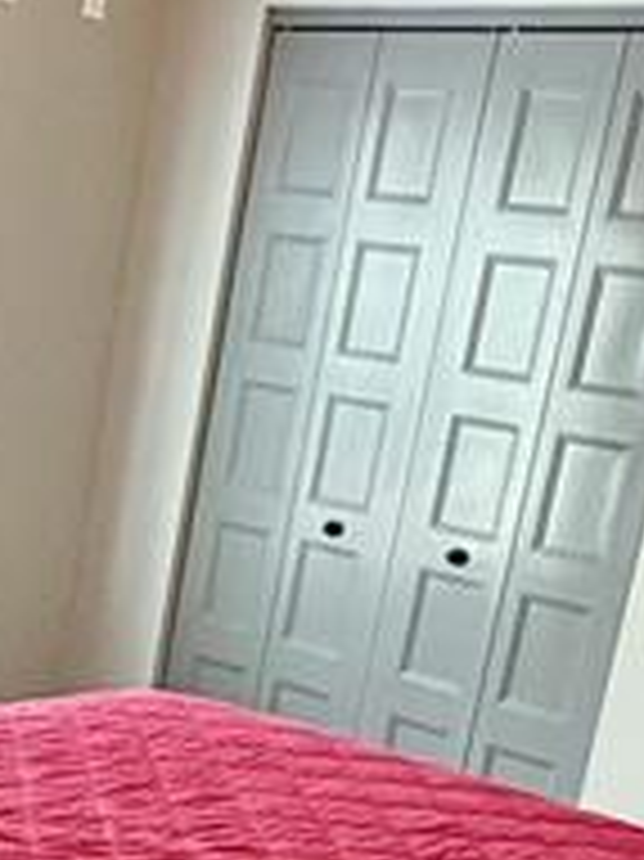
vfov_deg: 25.2
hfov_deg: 18.4
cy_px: 774
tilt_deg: -17.2
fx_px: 1862
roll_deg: -5.9
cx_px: -176
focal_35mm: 75
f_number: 2.2
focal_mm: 2.22
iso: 320
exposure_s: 1/60
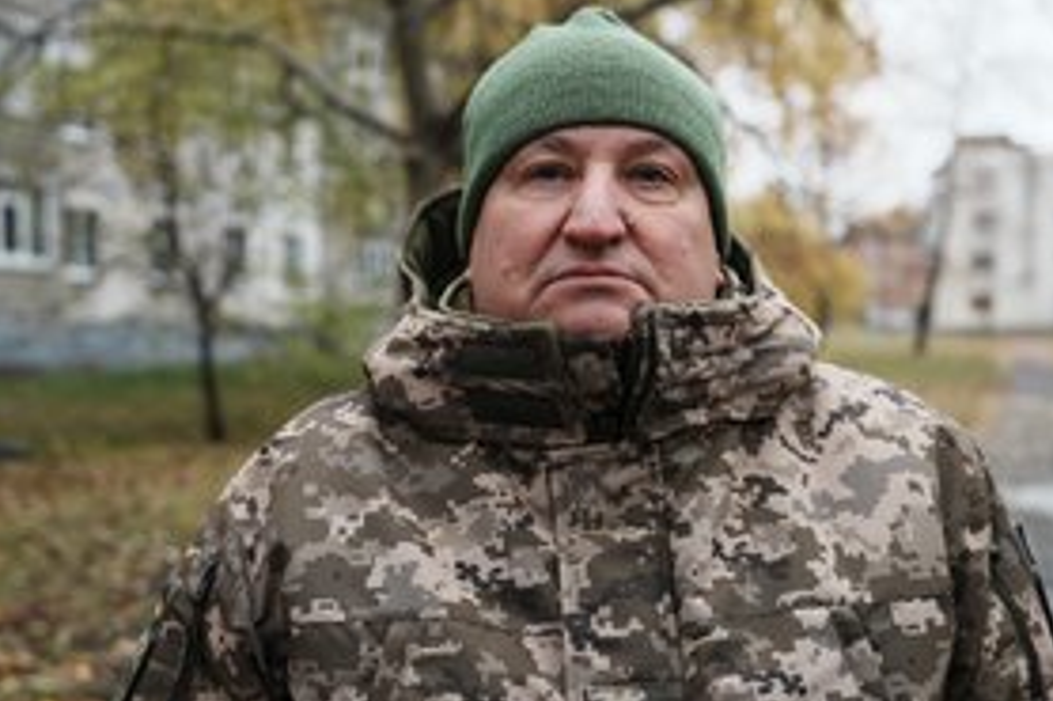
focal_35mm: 49
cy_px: 430
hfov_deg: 40.3
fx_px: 1432
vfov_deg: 27.4
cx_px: 561
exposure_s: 1/100
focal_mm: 34
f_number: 2.8
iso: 200
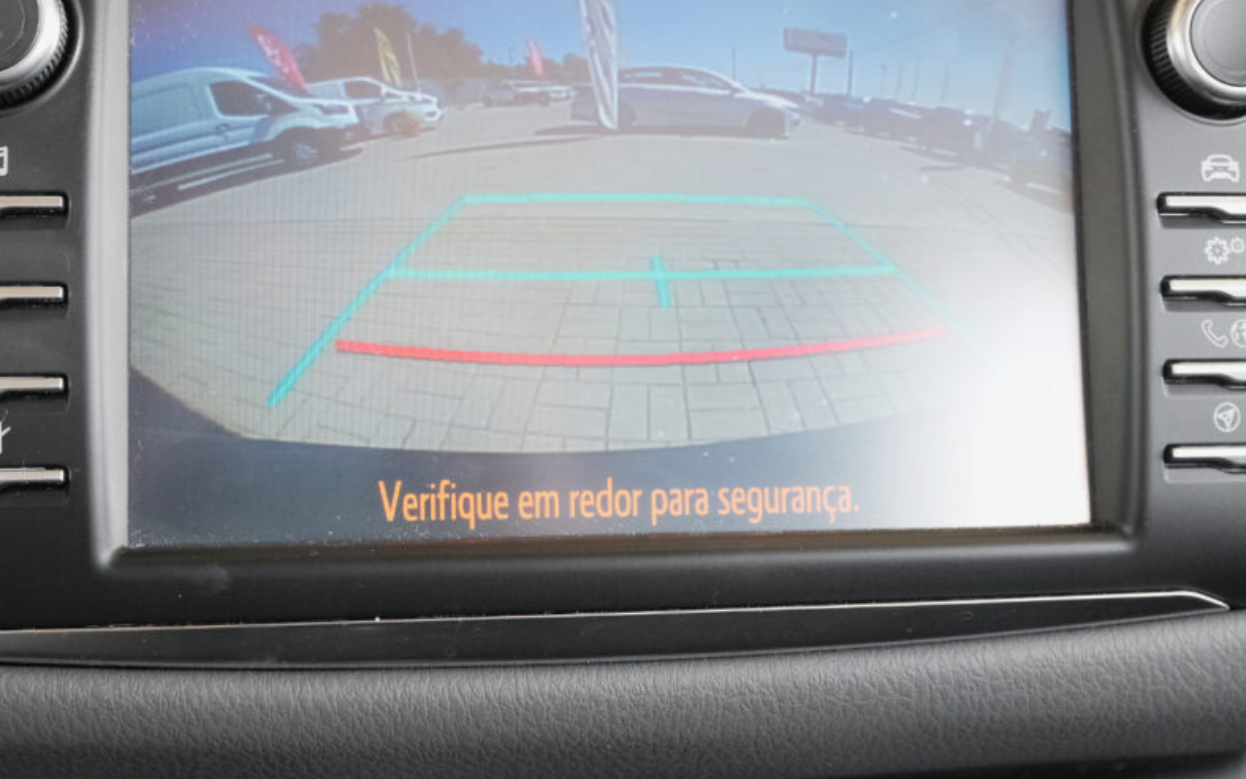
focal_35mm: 57
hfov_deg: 35.7
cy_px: 330
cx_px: 575
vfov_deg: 22.7
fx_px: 1936
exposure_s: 1/40
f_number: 7.1
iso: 2000
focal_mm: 28.8
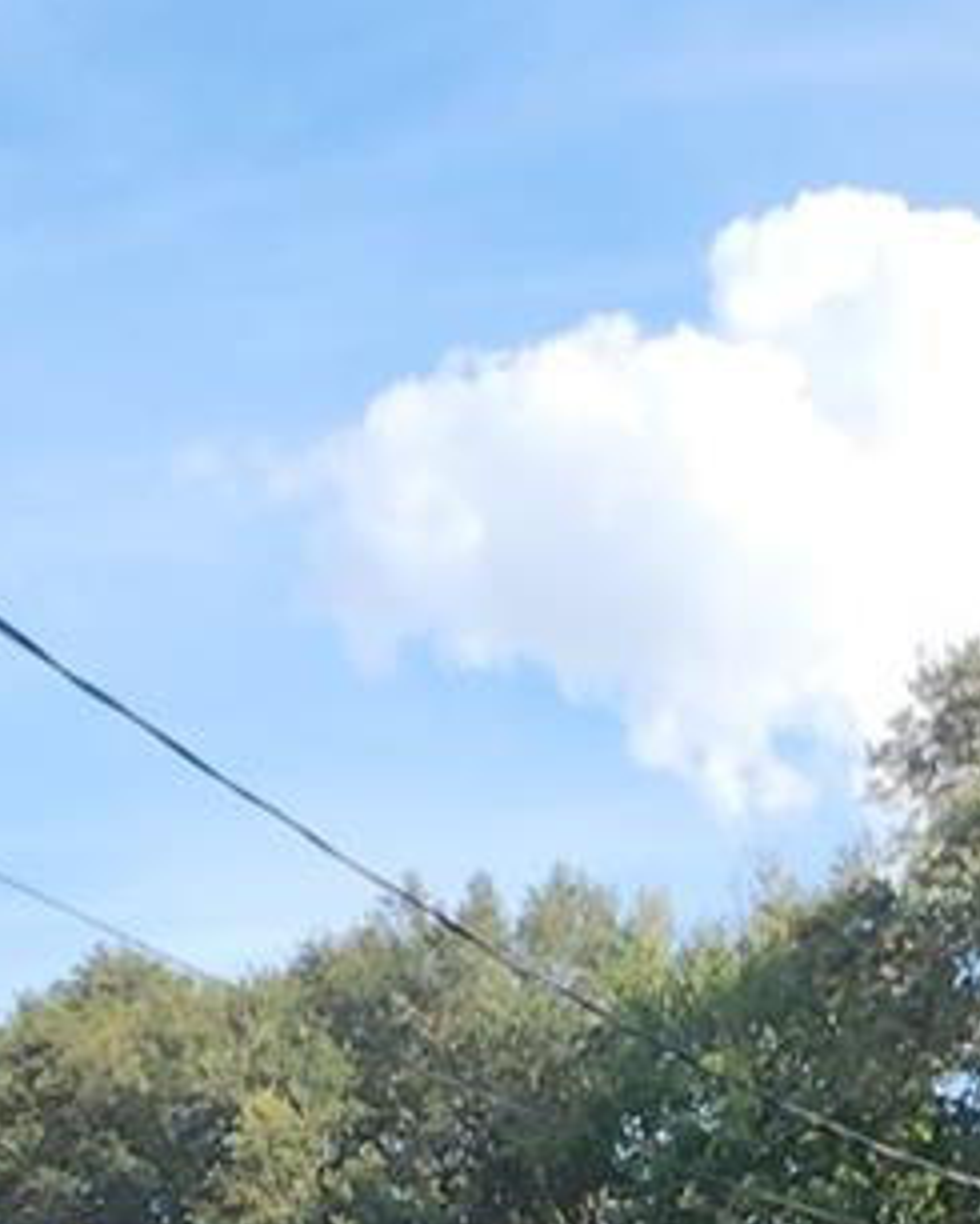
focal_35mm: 88
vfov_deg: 19.4
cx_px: 692
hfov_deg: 17.4
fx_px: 3189
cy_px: 1748
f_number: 1.8
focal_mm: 6.4
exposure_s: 1/487
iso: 12
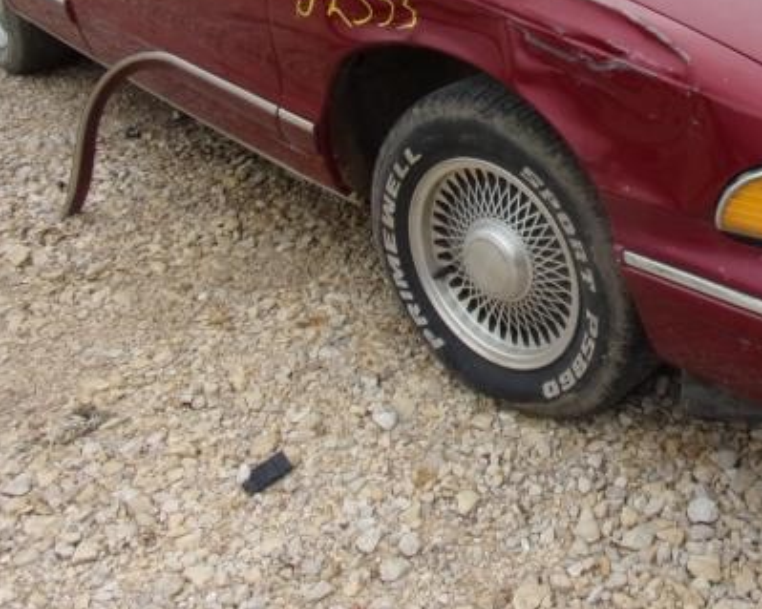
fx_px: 1060
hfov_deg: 37.9
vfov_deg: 30.9
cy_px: 86
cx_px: 626
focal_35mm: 47
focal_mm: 4.3
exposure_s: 1/450
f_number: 3.3
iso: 80
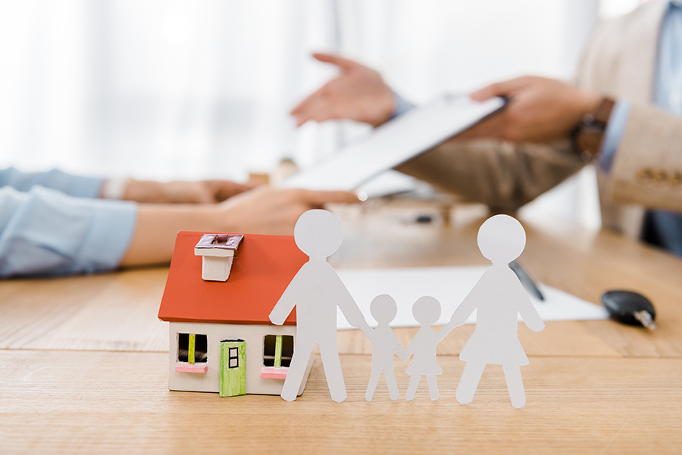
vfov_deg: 29.3
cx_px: 341
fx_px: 872
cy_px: 228
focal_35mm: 46
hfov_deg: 42.7
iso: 125
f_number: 4.5
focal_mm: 46
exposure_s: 1/200
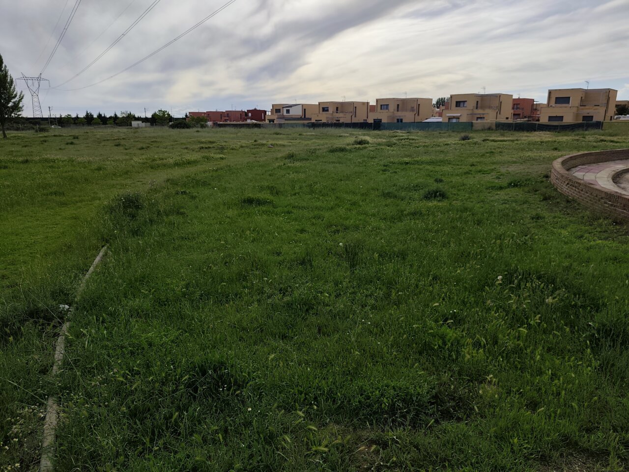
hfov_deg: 73.9
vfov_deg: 58.9
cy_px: 236
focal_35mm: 23
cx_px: 314
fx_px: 418
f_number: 1.65
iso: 50
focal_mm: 6.19
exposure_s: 1/1748
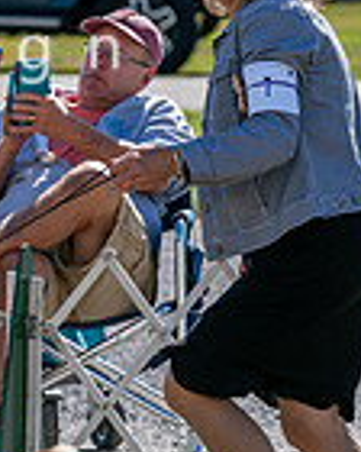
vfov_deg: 3.2
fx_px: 8000
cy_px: 165
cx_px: -346
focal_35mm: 599
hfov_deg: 2.6
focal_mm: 132
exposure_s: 1/1250
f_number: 4.5
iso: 125
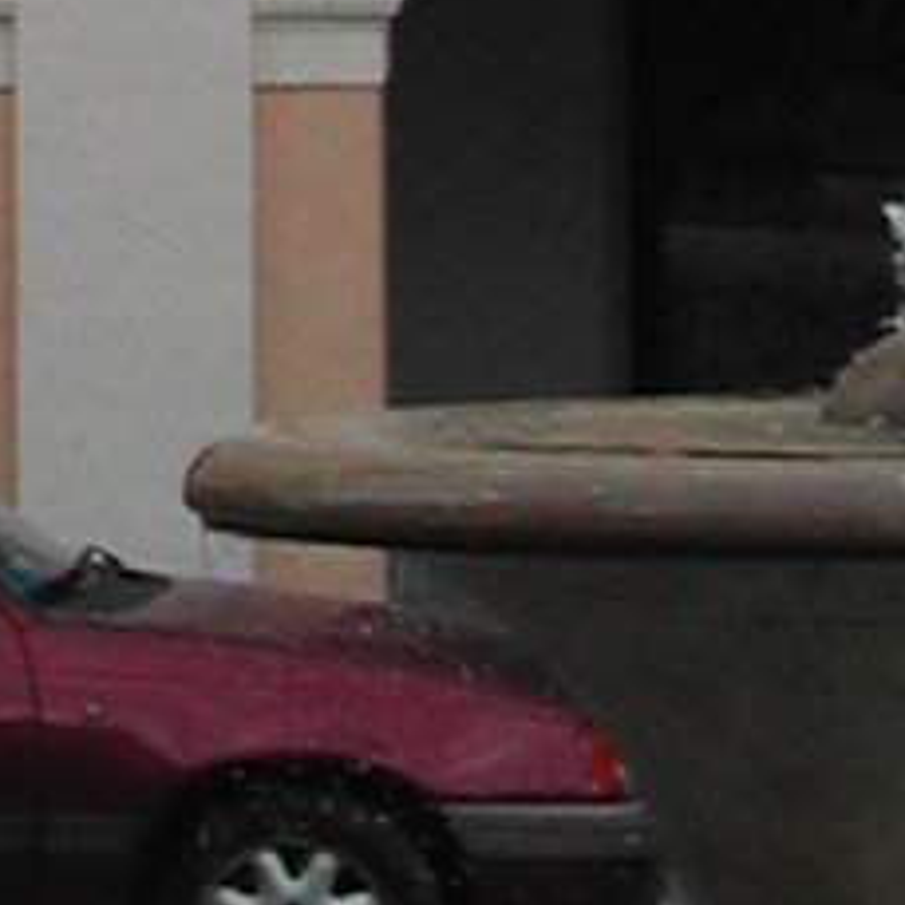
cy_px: -1834
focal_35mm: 570
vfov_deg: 3.0
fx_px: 16860
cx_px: -103
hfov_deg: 3.1
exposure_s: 1/378
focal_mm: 15.3
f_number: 3.8
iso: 100
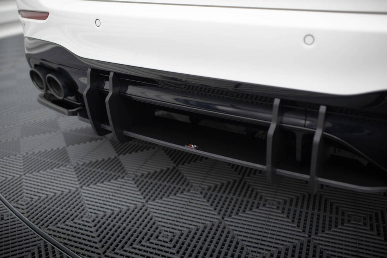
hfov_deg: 54.4
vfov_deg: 37.9
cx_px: 194
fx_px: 376
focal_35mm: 35
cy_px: 129
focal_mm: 35
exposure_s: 1/160
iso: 500
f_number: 2.5
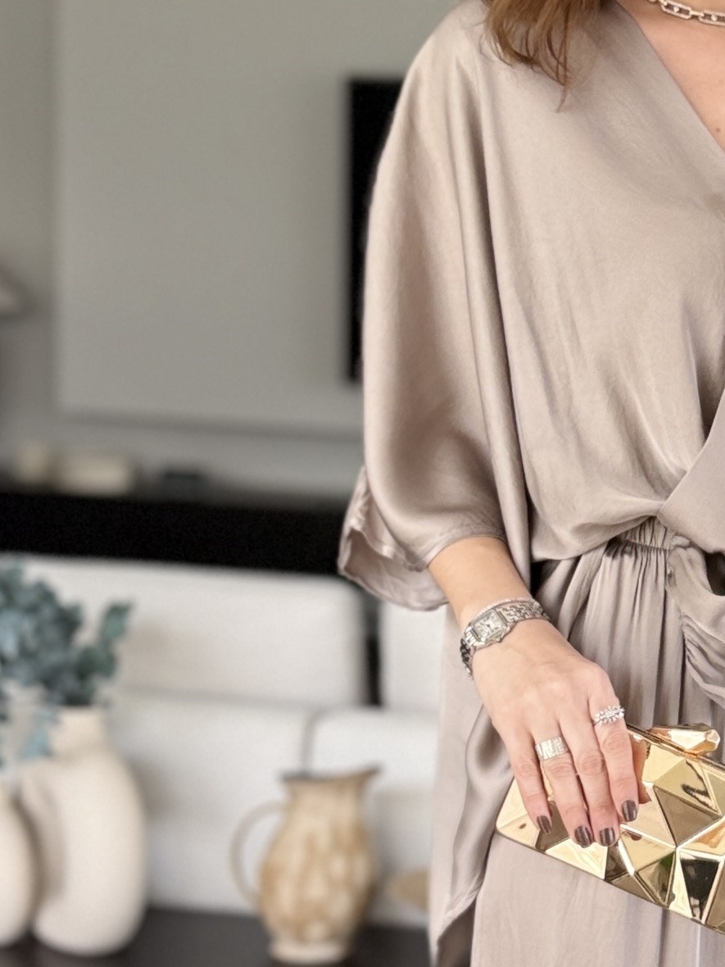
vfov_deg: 23.7
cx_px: 927
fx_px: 2290
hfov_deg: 17.0
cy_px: 636
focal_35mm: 82
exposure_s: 1/68
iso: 200
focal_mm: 6.76
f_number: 1.78
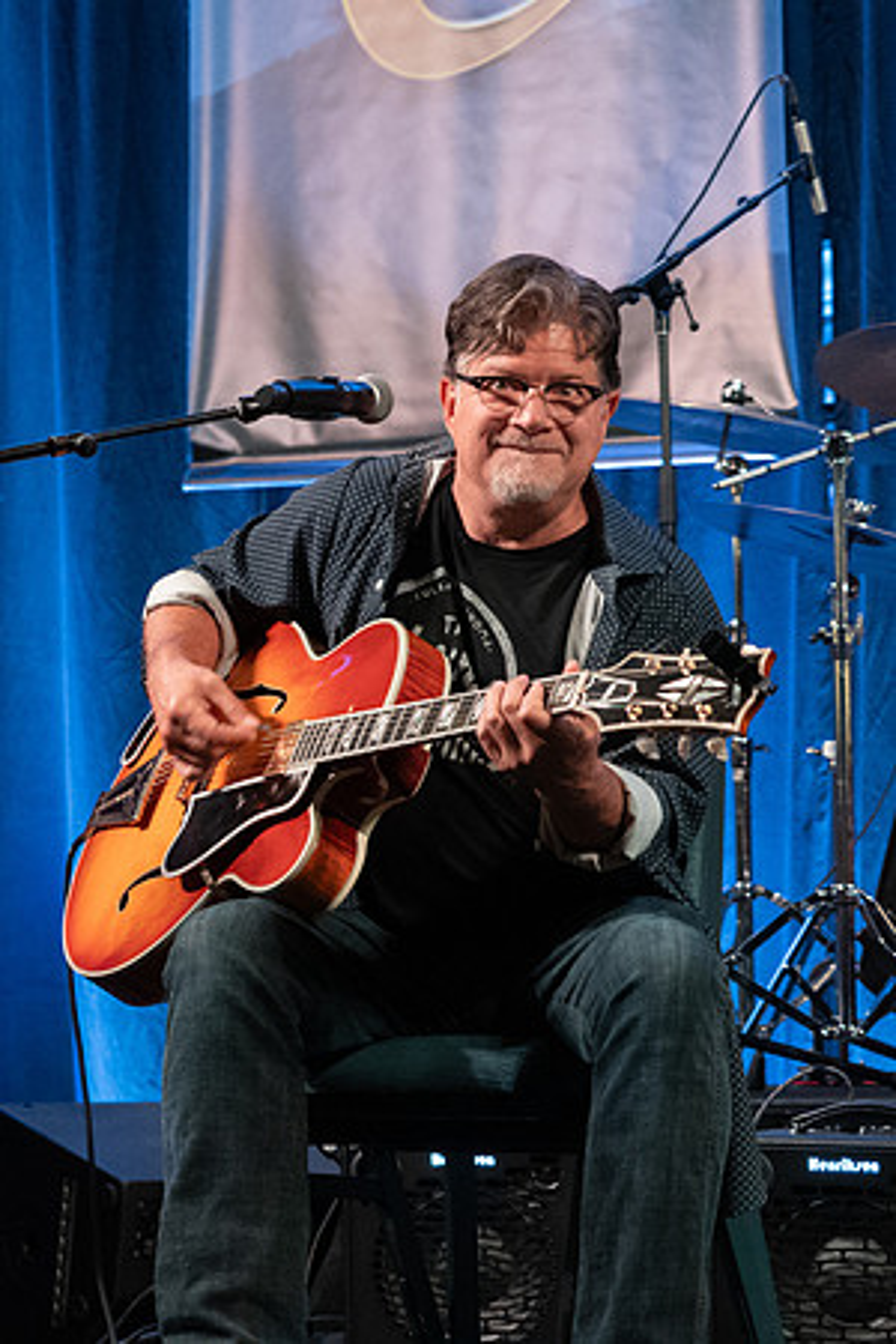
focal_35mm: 125
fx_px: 4648
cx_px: -112
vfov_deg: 16.5
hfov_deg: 10.9
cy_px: 672
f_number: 5.6
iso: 10000
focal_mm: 83
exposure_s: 1/200
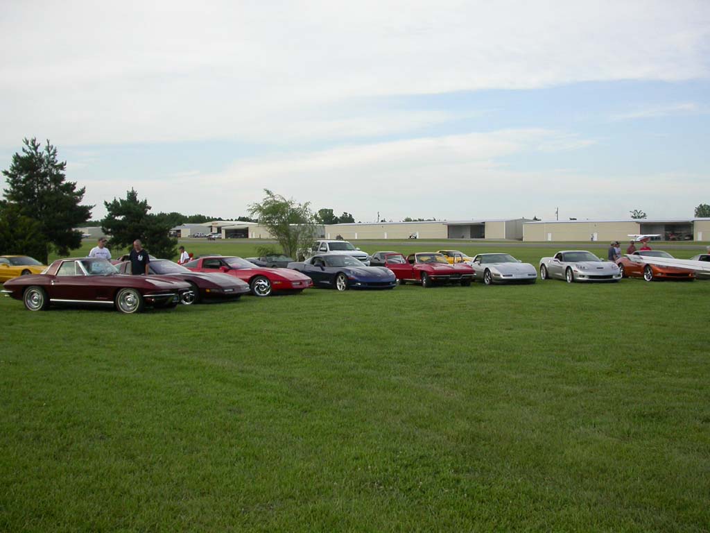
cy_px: 266
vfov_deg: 37.7
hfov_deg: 49.0
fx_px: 779
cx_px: 355
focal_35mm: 38
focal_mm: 7.85
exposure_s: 1/608
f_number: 2.6
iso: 100
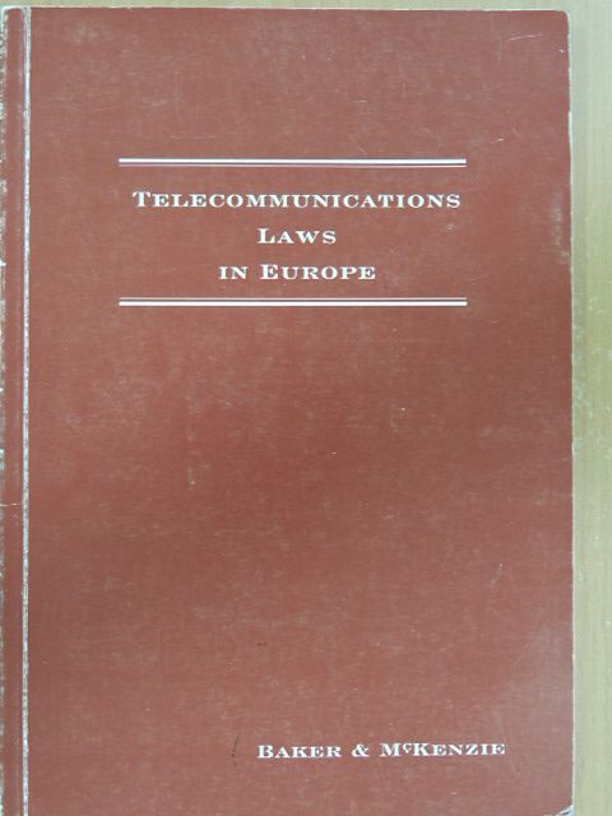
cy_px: 408
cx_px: 306
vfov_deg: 34.9
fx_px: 1297
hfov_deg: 26.6
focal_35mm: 55
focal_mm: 9.9
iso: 400
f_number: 4
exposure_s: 1/10
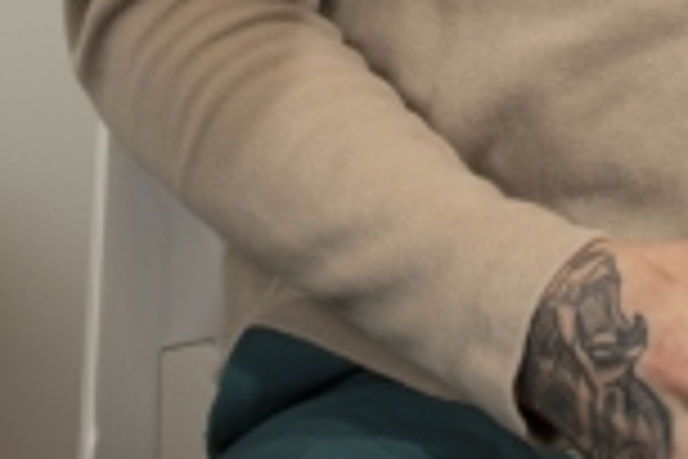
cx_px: 823
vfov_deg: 7.2
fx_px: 3497
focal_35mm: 183
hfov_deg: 11.0
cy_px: -504
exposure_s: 1/200
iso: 160
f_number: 3.5
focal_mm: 35
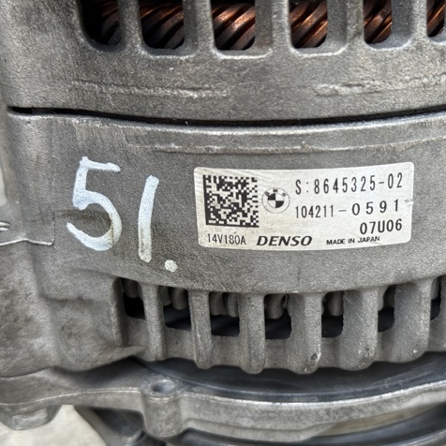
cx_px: 289
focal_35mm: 57
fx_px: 831
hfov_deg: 29.9
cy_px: 223
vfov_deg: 30.0
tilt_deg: -21.3
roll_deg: +2.0
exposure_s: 1/422
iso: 64
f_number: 1.78
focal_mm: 6.76
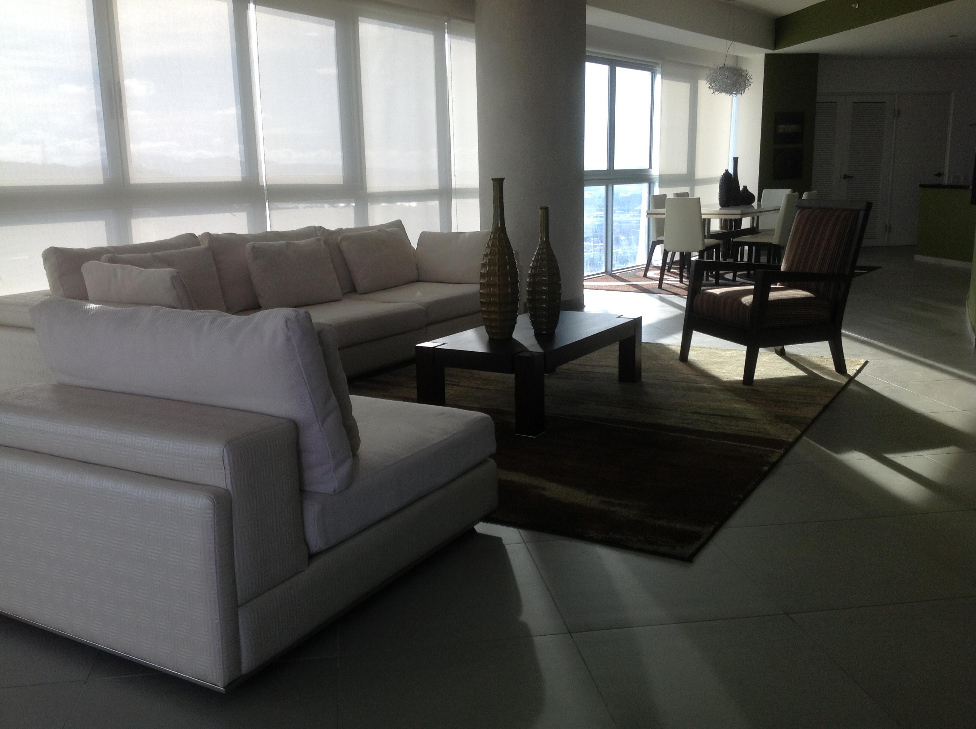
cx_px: 488
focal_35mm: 35
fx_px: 985
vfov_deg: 40.6
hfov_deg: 52.7
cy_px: 364
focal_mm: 4.28
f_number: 2.4
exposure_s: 1/200
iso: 50
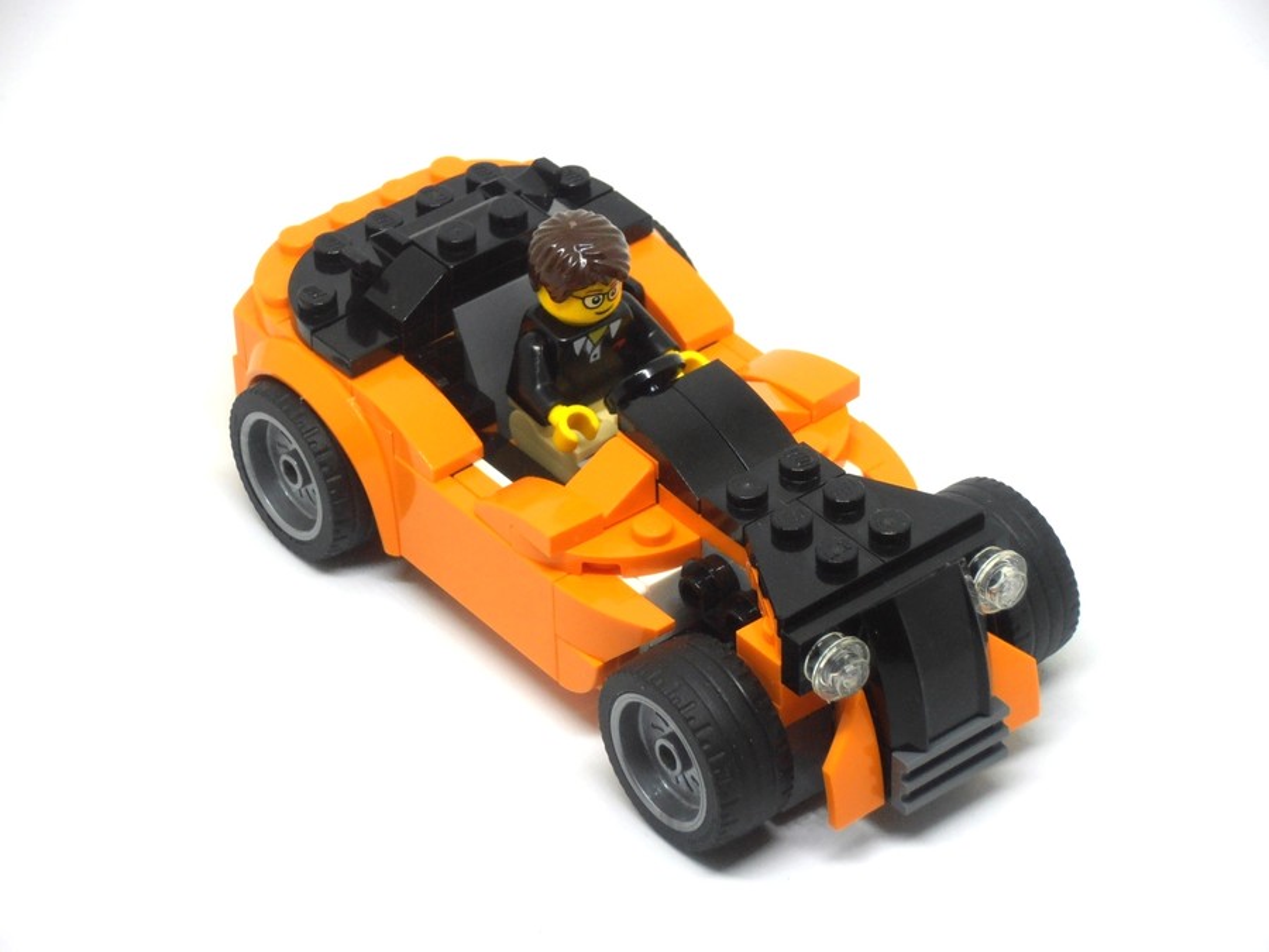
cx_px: 634
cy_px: 476
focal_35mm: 138
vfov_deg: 10.7
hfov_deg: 14.3
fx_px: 5059
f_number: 5.8
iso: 125
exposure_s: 1/20
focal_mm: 24.39
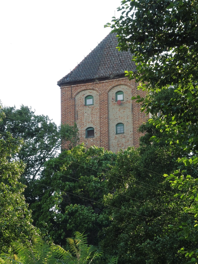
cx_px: 99
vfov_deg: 17.1
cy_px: 132
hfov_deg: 12.9
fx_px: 877
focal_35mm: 115
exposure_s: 1/125
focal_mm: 20.6
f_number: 6.3
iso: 100
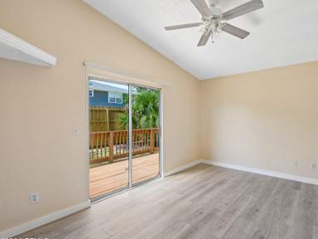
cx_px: 193
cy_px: 120
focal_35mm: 18
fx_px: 165
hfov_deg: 86.5
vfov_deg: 71.6
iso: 100
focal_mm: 15
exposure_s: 1/45
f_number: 8
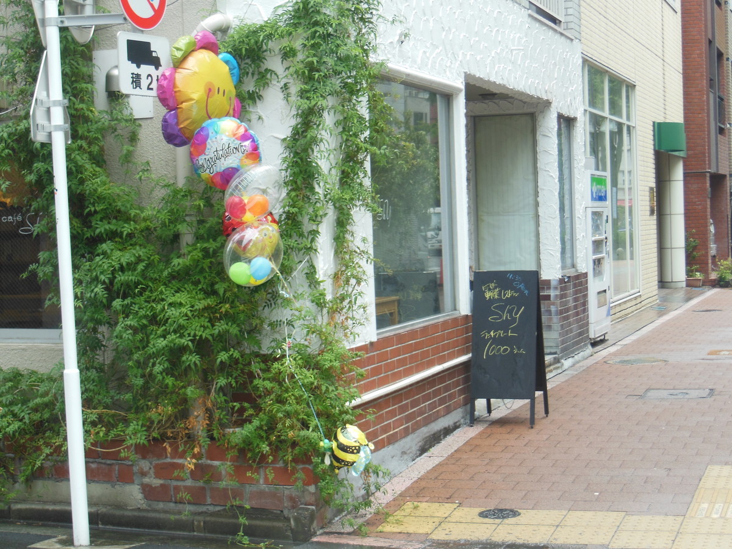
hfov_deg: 27.8
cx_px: 366
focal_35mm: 70
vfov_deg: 21.0
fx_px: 1480
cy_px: 274
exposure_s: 1/100
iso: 125
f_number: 5.2
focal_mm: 12.4
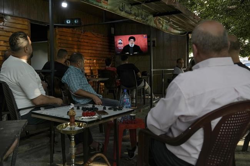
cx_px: 125
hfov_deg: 61.9
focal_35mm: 30
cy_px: 83
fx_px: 208
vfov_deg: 43.6
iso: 1000
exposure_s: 1/160
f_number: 5
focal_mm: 30
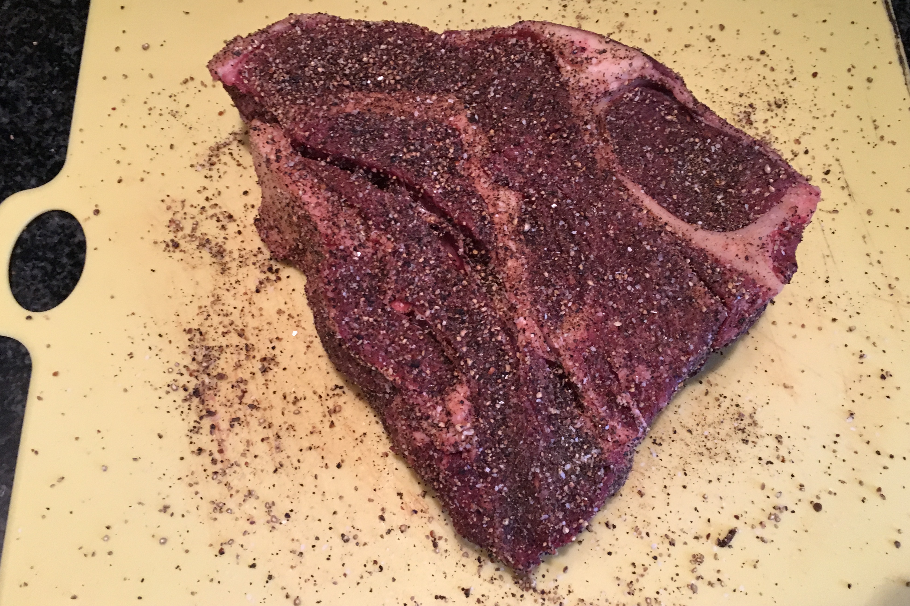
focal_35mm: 31
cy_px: 282
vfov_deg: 42.3
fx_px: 784
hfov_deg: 60.3
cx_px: 452
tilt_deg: -69.8
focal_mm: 4.15
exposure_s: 1/20
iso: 200
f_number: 2.2
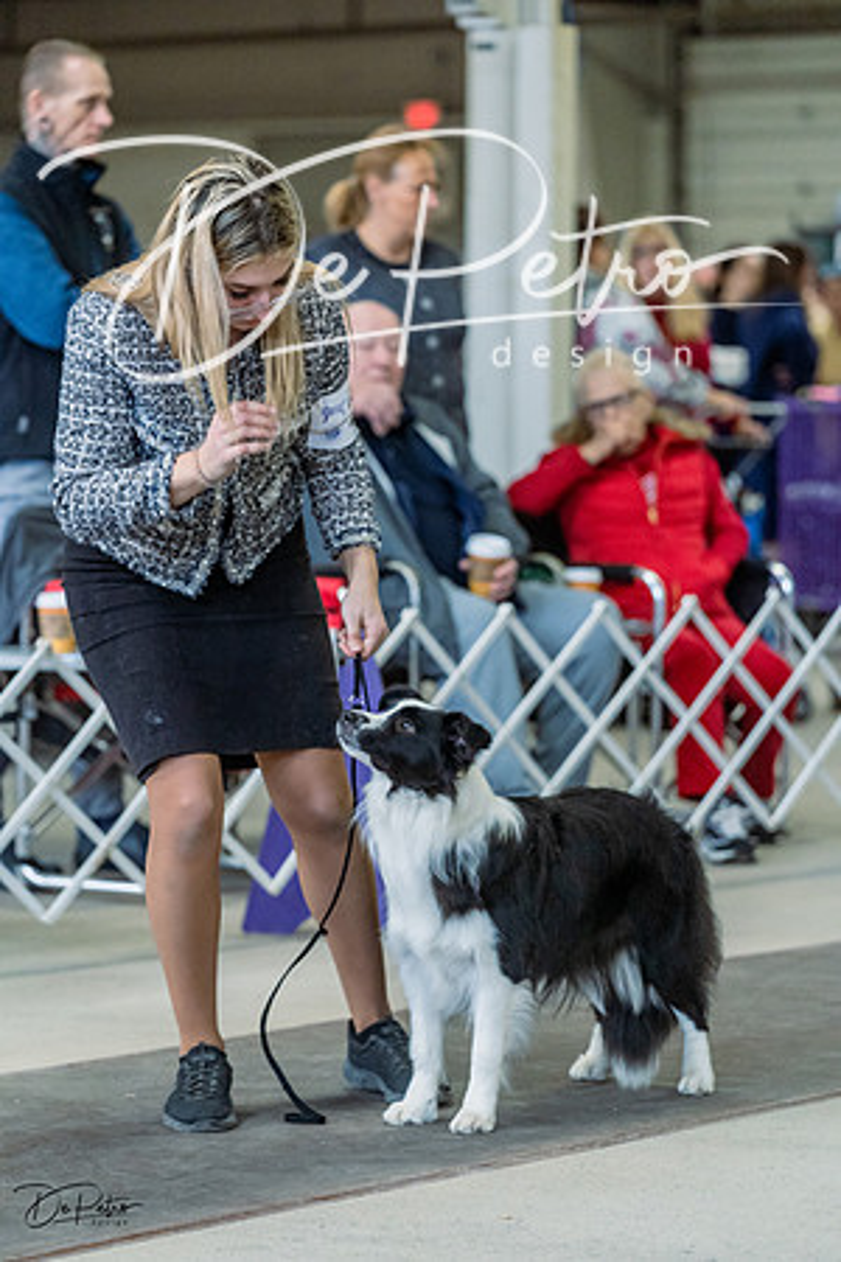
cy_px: 631
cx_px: 420
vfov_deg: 14.3
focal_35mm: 143
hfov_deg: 9.6
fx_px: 5011
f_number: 4
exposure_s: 1/400
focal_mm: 143
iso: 6400
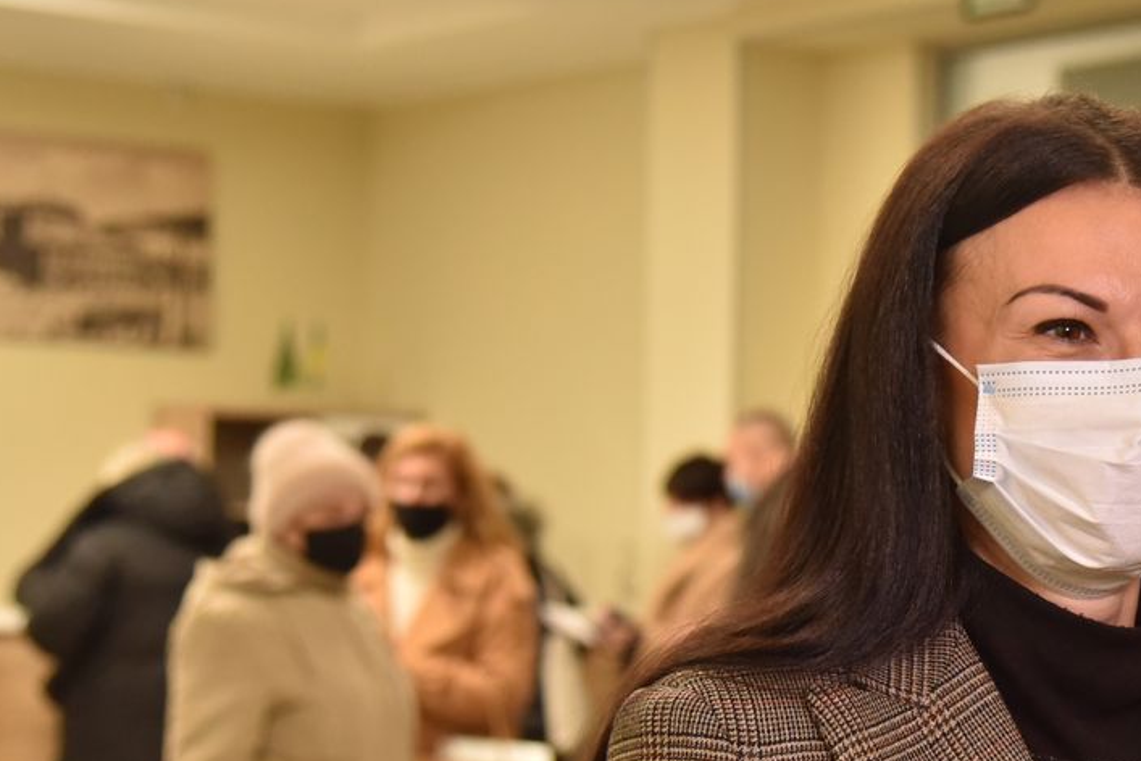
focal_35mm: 95
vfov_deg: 14.4
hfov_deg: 21.0
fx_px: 3012
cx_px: 1015
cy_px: 504
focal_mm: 48
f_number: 4
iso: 2500
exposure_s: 1/320
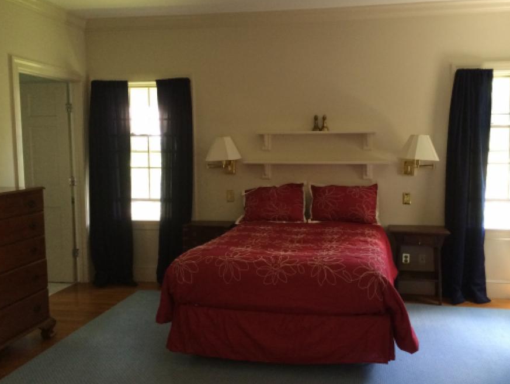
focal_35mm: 34
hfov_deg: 53.9
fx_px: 501
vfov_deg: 41.8
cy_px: 190
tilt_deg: -6.9
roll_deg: +0.2
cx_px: 276
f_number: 2.2
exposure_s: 1/30
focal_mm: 4.15
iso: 250
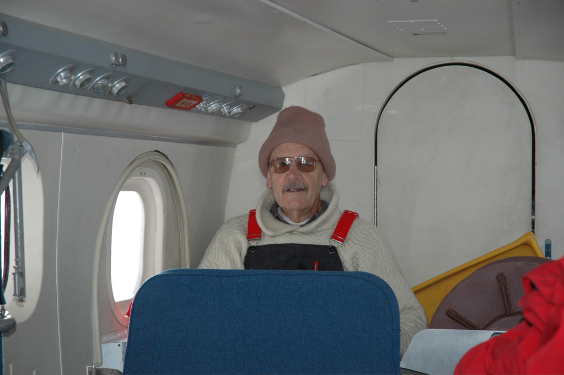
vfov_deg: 13.0
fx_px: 1643
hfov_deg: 19.5
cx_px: 282
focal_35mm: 105
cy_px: 188
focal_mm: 70
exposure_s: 1/250
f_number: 4.5
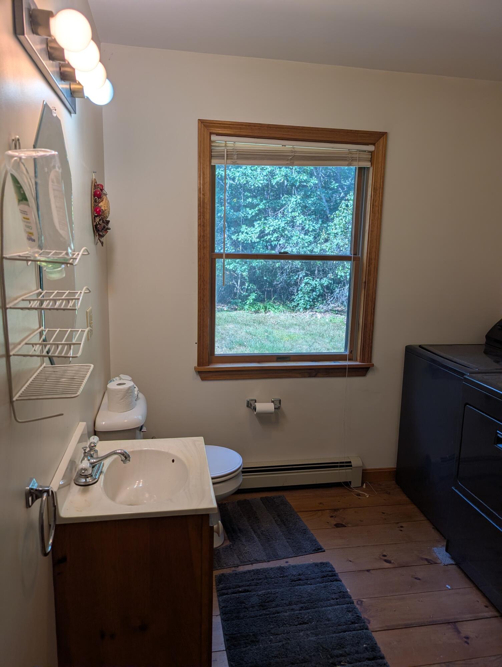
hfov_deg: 56.9
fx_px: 463
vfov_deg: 71.5
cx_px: 251
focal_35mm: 24
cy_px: 334
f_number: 1.68
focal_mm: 6.9
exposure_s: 1/120
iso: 19
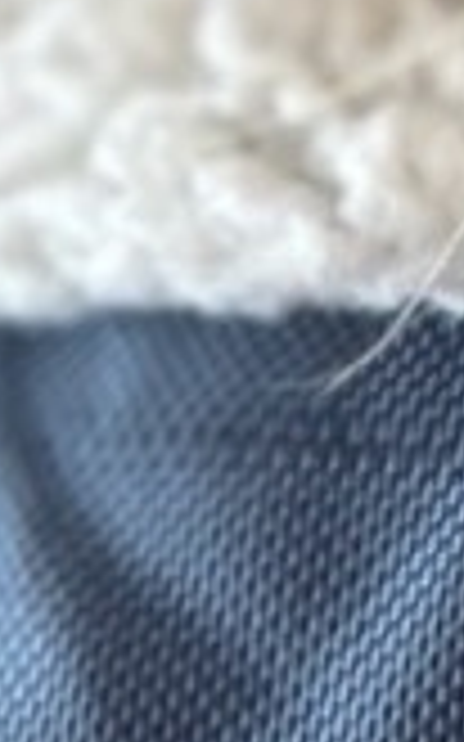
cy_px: -971
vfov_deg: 9.5
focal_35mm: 200
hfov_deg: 6.3
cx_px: 1018
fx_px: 4050
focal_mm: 5.1
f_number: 1.6
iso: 125
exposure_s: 1/121
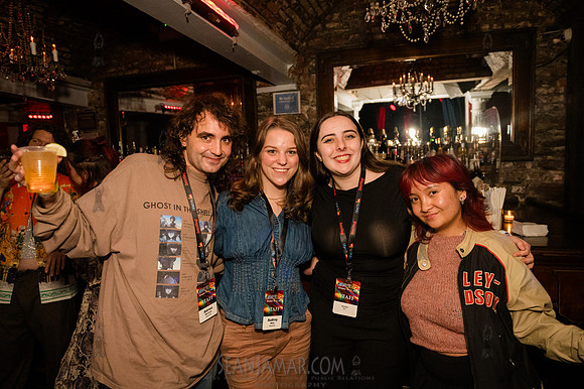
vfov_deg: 53.1
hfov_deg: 73.8
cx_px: 292
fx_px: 389
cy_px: 194
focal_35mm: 24
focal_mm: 24
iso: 12800
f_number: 3.5
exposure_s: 1/320
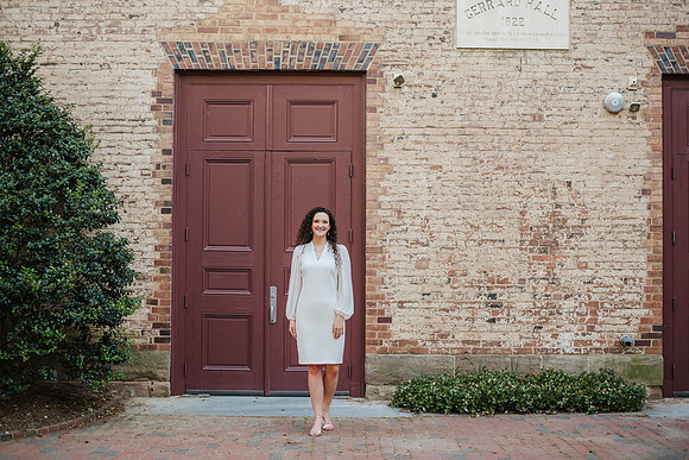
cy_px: 230
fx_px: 957
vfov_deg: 27.0
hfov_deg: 39.6
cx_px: 344
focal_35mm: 50
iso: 200
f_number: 2.5
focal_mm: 50
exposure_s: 1/250
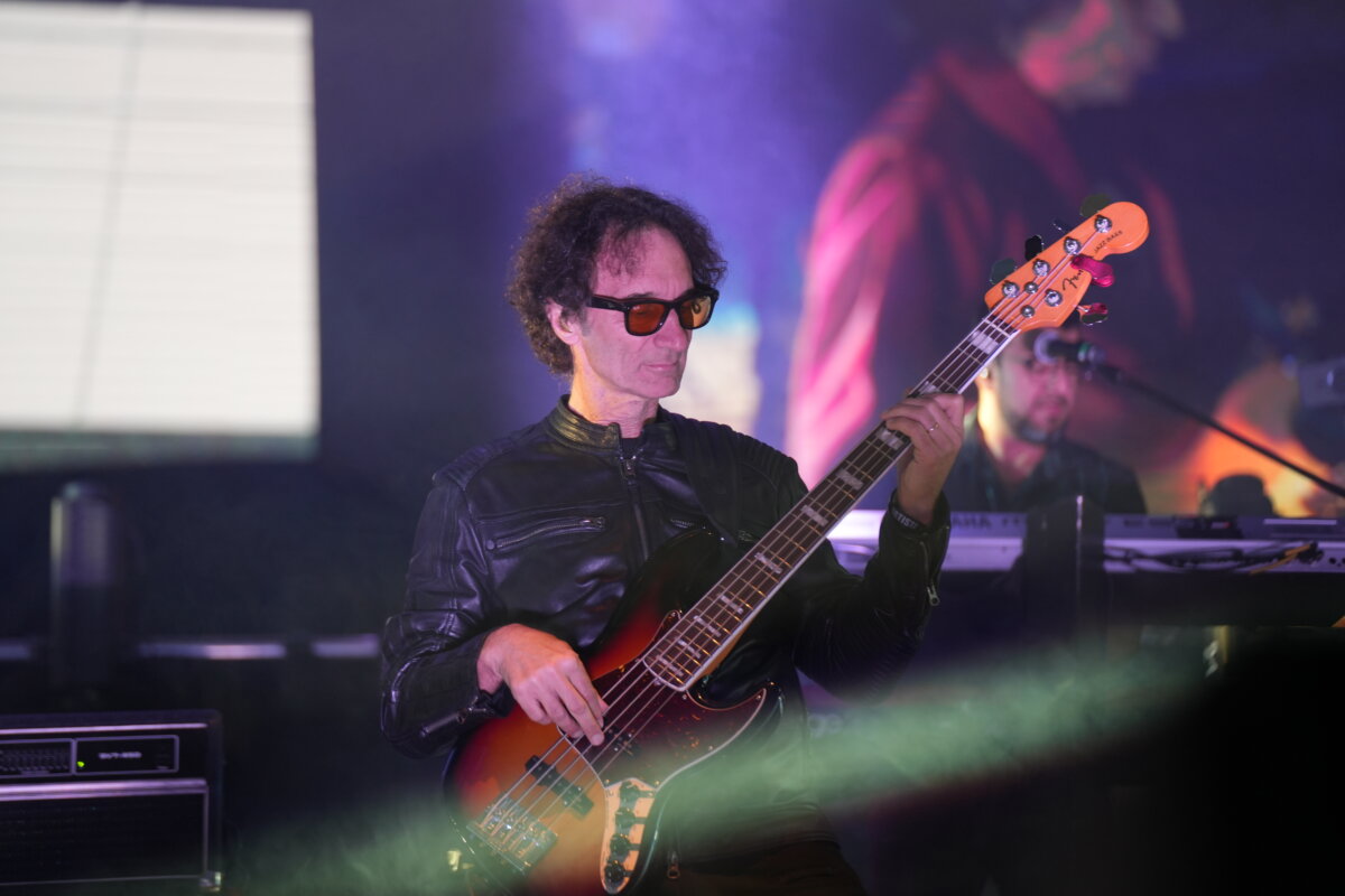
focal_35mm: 138
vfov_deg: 9.9
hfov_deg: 14.9
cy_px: 448
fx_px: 5155
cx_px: 672
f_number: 2.8
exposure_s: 1/250
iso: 800
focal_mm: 138
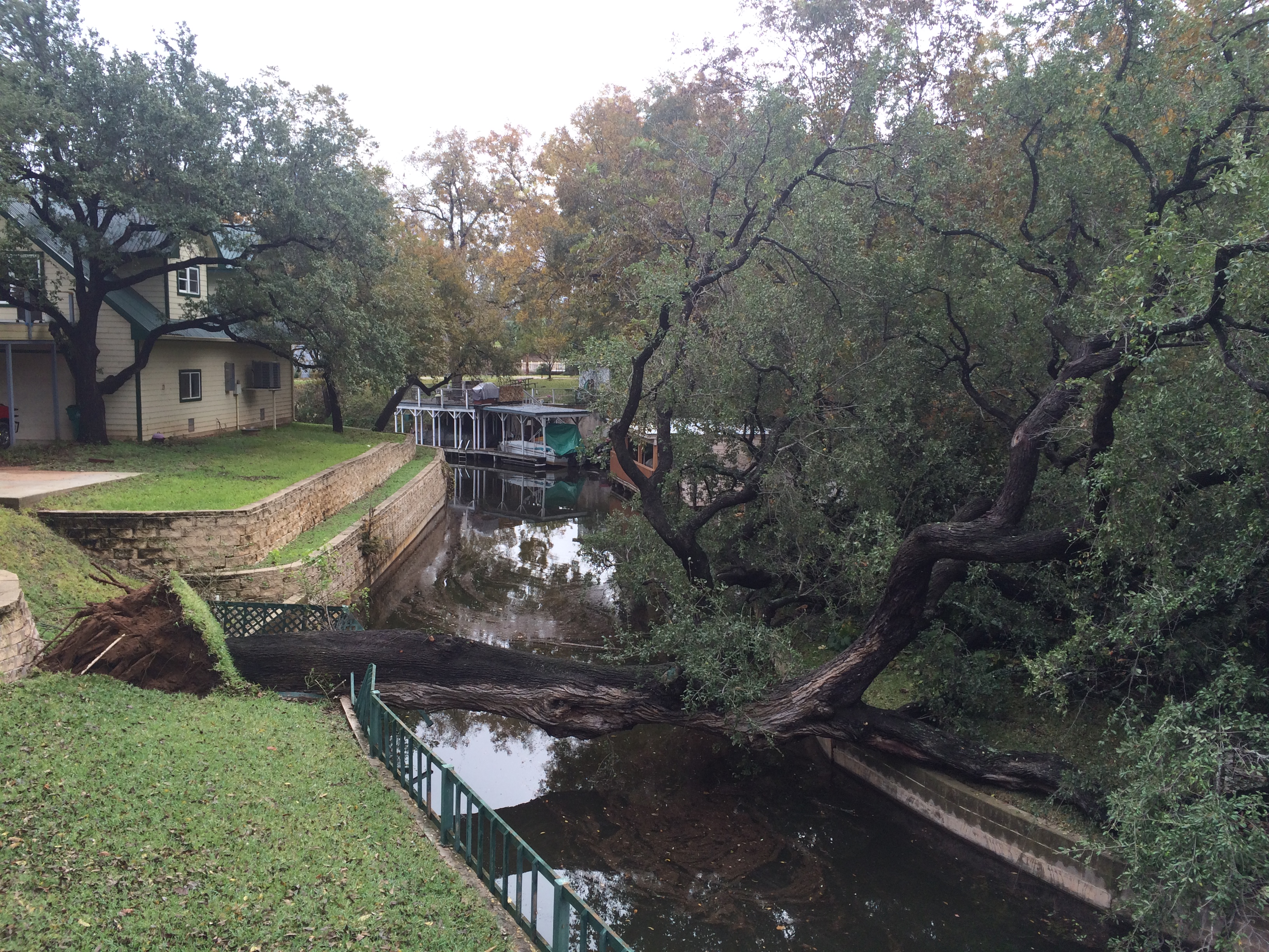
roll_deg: -0.9
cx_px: 634
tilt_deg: -7.3
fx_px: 1063
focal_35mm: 29
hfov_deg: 61.7
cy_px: 476
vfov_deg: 48.2
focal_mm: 4.15
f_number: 2.2
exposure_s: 1/297
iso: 32
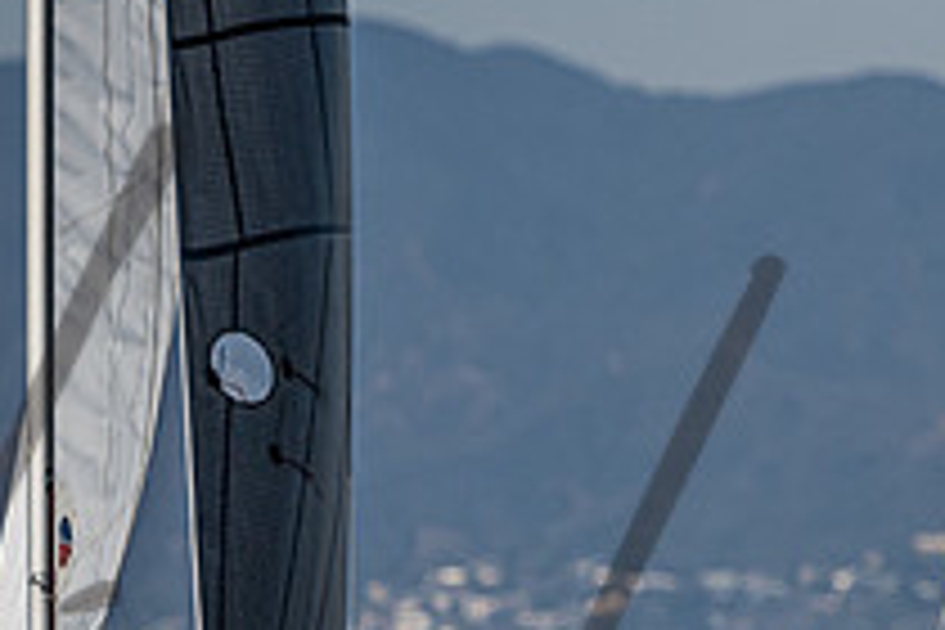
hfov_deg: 2.6
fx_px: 20578
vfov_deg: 1.8
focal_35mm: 784
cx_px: 1259
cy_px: 559
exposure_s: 1/5000
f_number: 5
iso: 400
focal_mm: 210
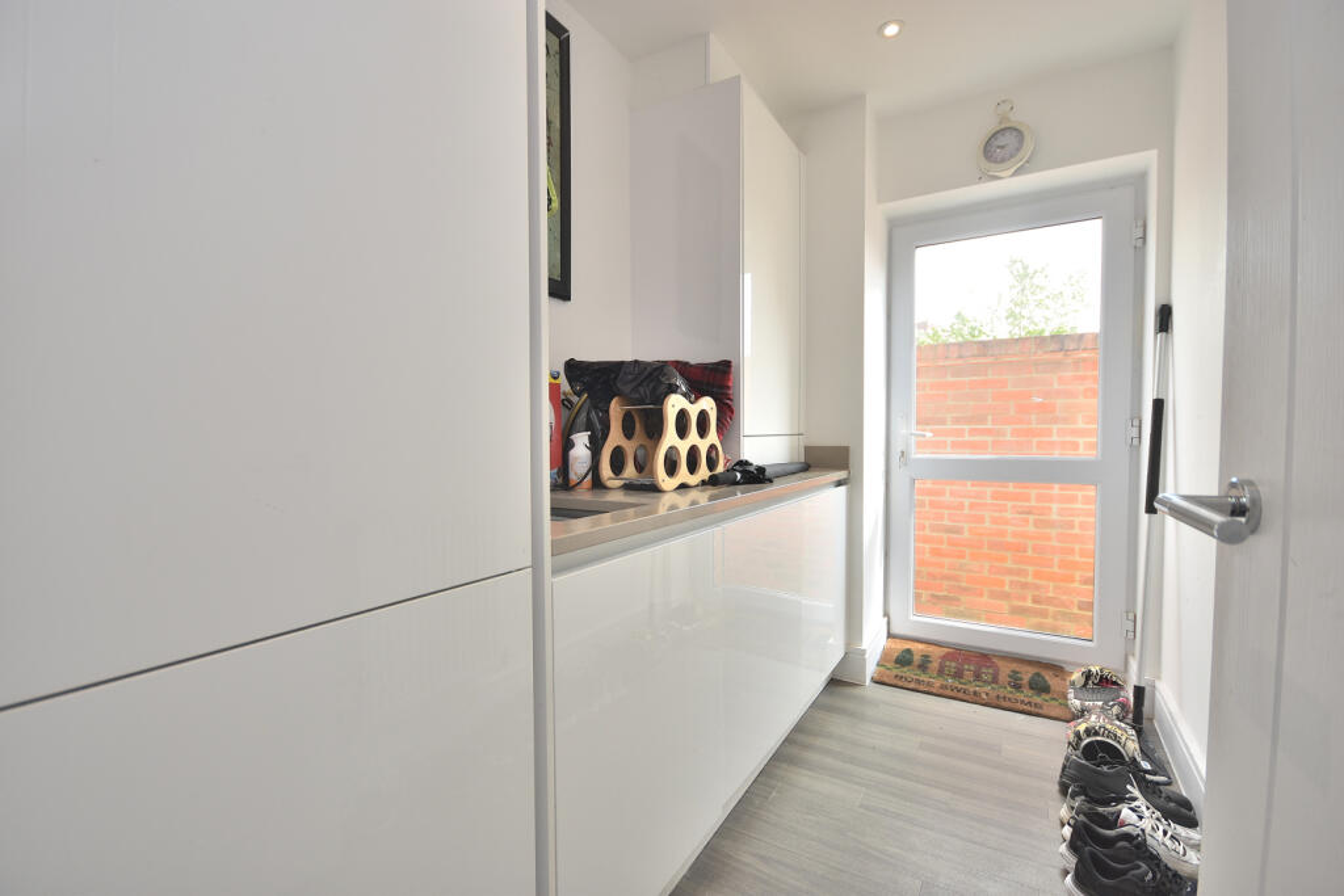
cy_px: 448
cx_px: 672
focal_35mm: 15
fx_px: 560
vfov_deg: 77.3
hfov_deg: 100.4
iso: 100
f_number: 4.5
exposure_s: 1/60
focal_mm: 10
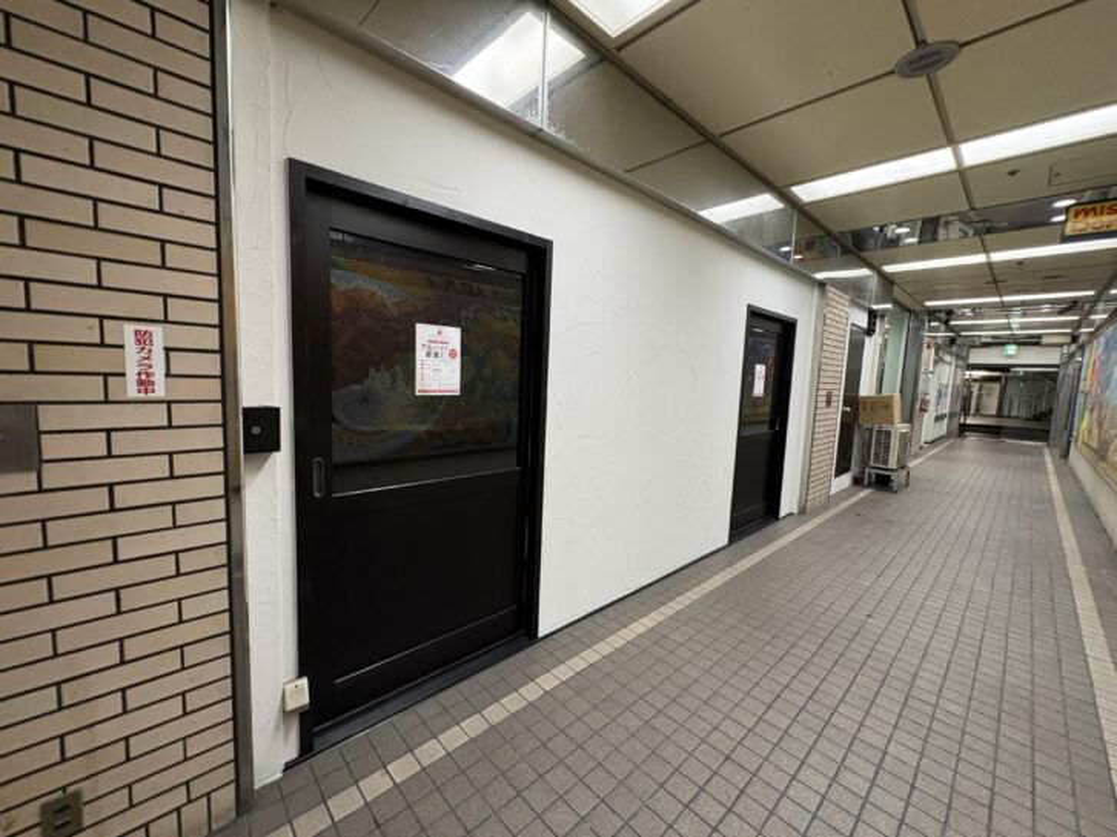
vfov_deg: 85.7
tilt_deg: -6.5
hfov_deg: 102.1
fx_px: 452
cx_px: 558
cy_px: 418
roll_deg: -1.2
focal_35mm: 14
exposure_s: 1/60
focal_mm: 2.22
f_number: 2.2
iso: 200
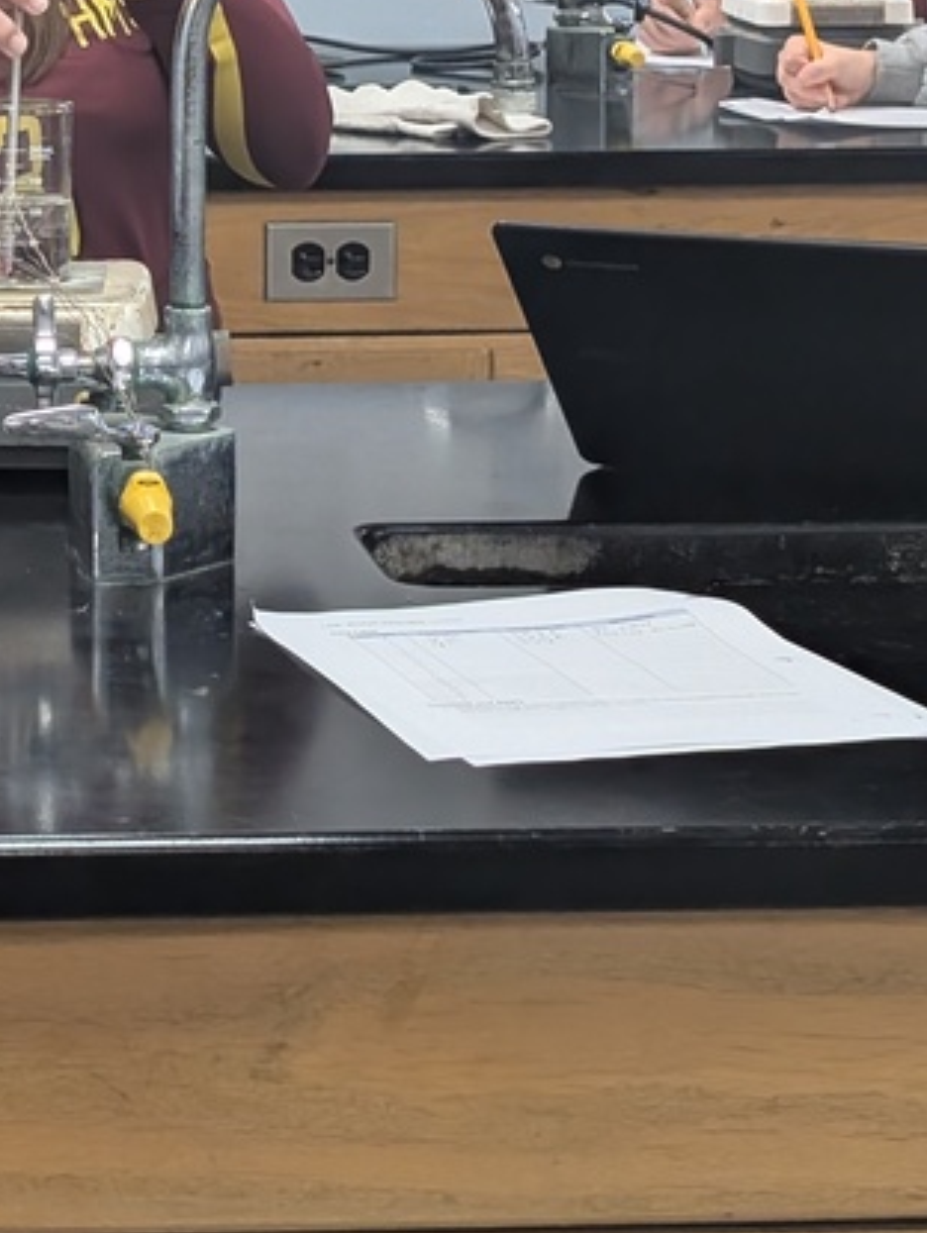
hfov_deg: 12.1
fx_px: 4314
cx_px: -16
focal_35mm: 121
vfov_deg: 16.0
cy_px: 98
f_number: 1.68
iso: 180
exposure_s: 1/120
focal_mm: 6.9
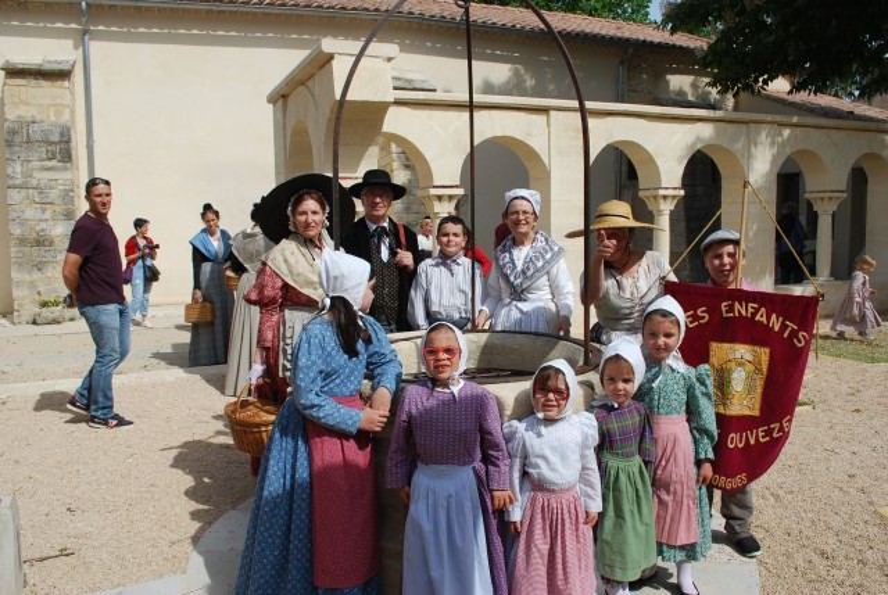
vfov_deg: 48.1
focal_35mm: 27
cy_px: 298
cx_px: 444
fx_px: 667
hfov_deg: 67.3
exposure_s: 1/250
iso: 100
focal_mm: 18
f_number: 8
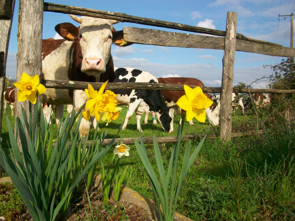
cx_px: 148
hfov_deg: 56.8
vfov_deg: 44.2
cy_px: 110
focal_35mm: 32
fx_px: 273
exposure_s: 1/320
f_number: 5.5
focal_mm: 5.7
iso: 64
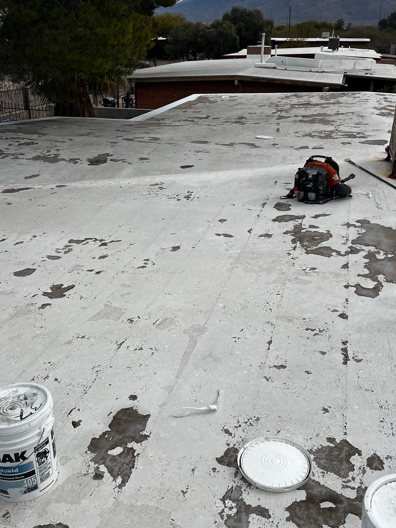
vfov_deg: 50.1
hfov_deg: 38.6
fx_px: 564
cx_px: 180
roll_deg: -1.3
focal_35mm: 37
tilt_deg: -22.1
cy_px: 259
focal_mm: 5.7
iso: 50
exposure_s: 1/7463
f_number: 1.5
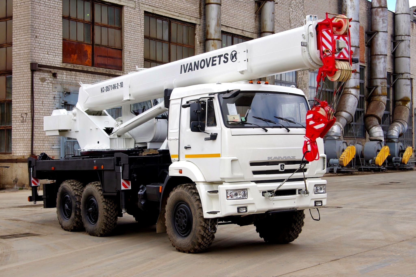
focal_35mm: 57
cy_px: 138
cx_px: 208
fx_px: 658
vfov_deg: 23.7
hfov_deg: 35.1
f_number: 9
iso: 200
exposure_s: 1/100
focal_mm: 38
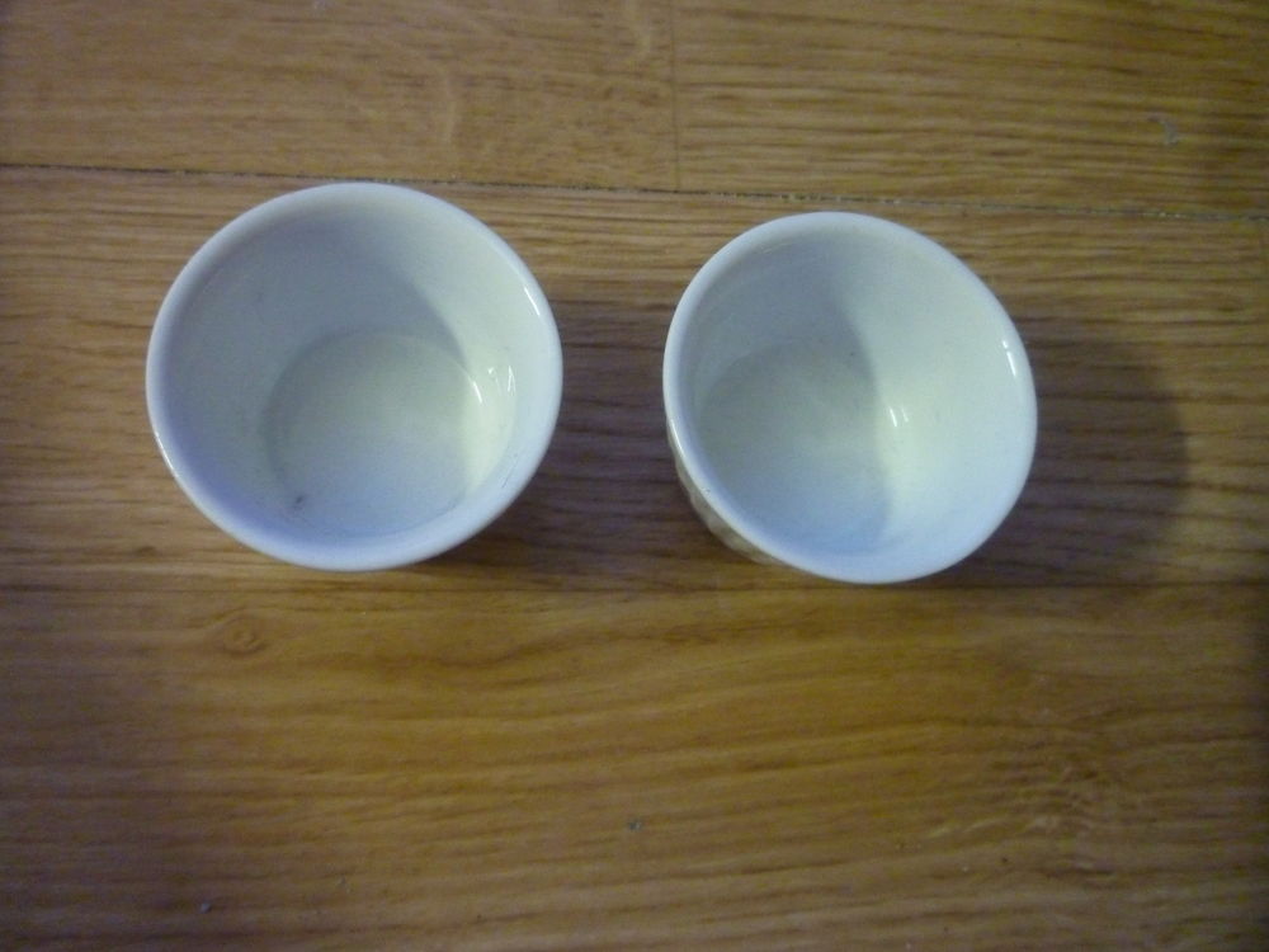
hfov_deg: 61.7
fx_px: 1063
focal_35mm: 29
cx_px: 634
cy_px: 476
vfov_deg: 48.2
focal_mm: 5.2
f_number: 3.3
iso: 800
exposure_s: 1/15
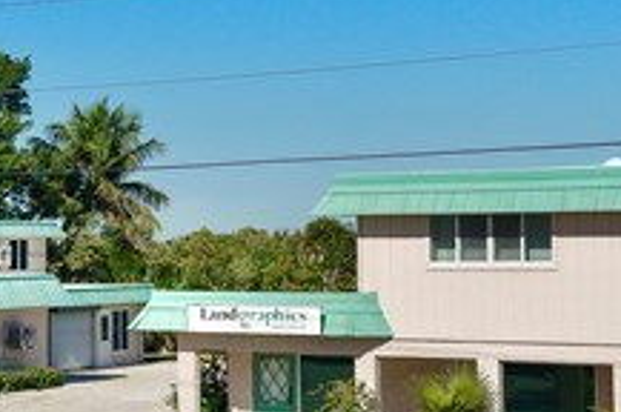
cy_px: 160
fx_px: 2032
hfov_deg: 17.2
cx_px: 129
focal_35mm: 118
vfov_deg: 11.6
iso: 100
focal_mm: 8.67
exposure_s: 1/800
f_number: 1.8
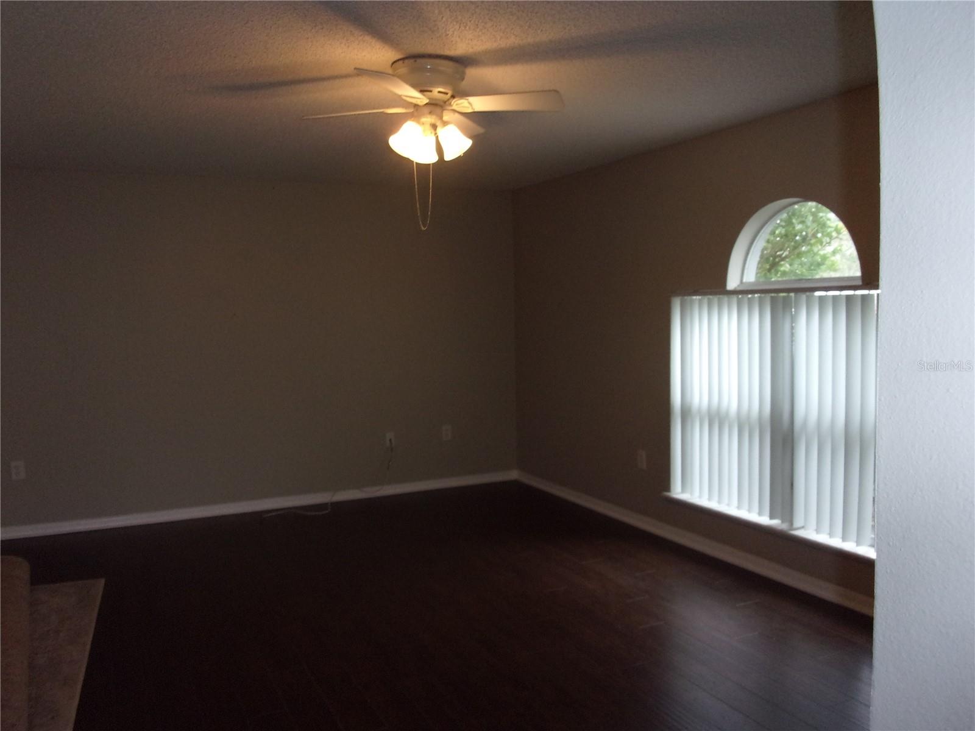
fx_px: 789
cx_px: 488
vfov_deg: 49.7
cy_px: 366
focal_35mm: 28
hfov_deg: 63.4
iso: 200
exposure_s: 1/34
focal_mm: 5.1
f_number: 3.9
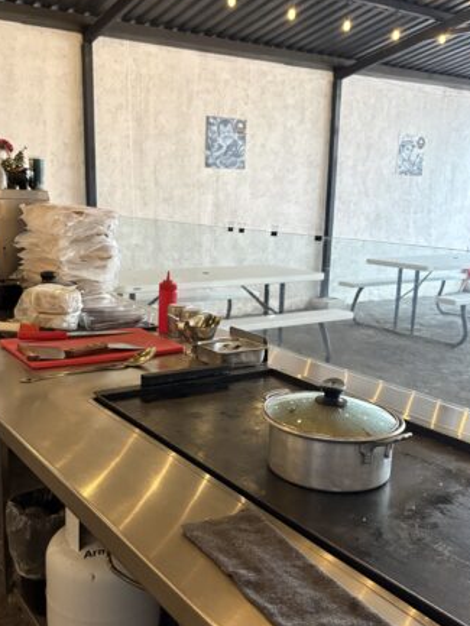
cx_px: 215
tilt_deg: -14.0
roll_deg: -1.1
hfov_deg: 39.6
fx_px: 651
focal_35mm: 36
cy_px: 346
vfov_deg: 51.3
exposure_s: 1/60
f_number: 1.6
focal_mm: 5.96
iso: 400
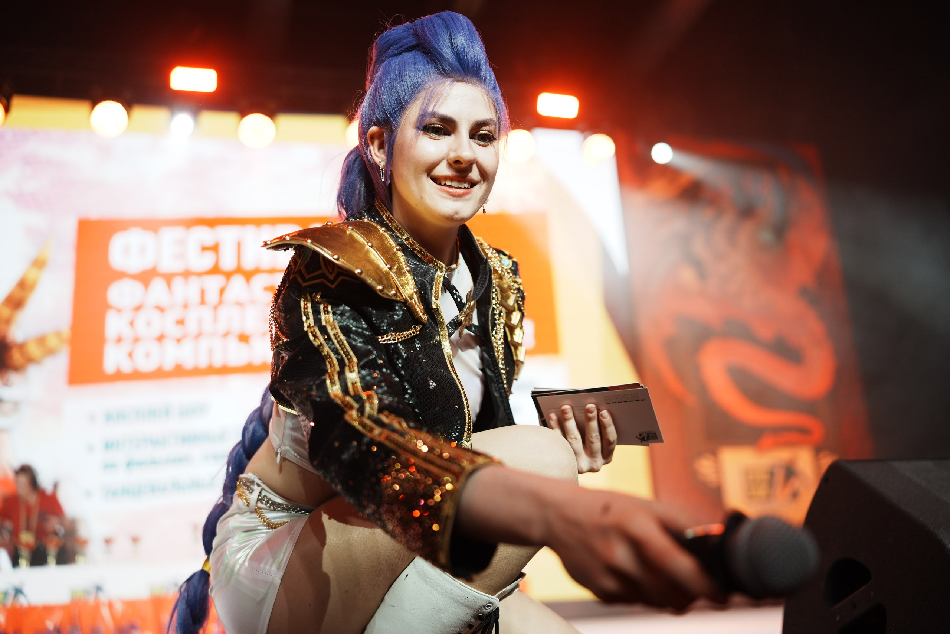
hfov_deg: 54.4
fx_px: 924
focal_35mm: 35
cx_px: 475
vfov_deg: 37.9
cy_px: 317
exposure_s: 1/500
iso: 640
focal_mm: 35
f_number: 2
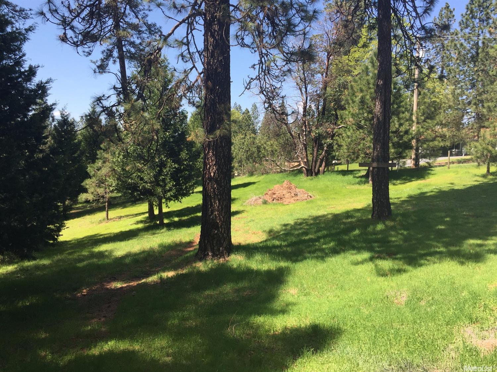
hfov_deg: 61.7
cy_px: 186
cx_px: 248
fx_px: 416
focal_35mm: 29
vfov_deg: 48.2
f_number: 2.2
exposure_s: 1/842
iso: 32
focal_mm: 4.15
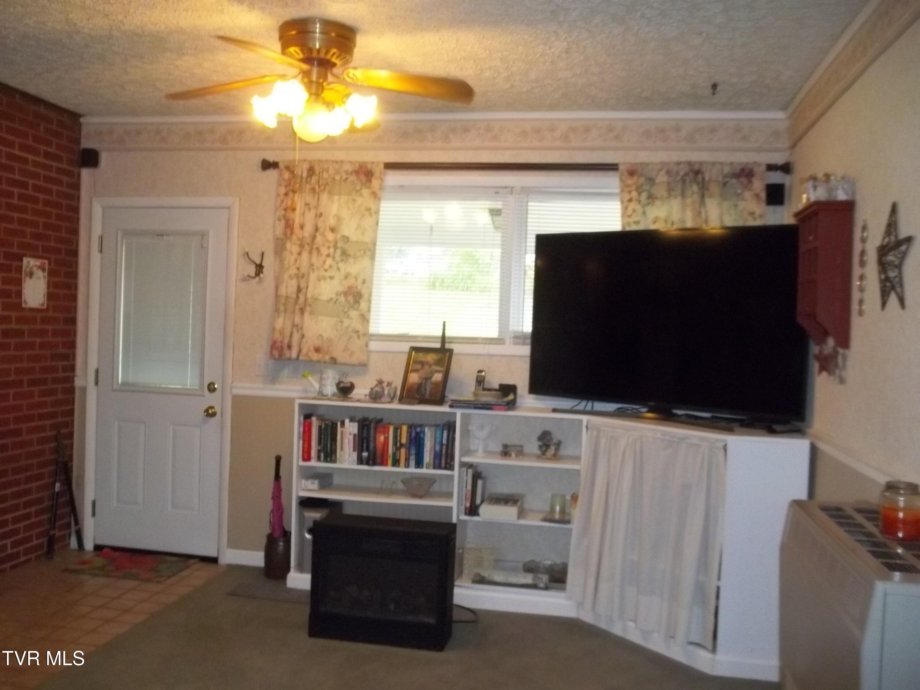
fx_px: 877
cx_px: 460
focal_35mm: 33
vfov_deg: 42.9
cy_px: 345
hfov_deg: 55.4
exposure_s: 1/60
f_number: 3.3
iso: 320
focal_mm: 5.9
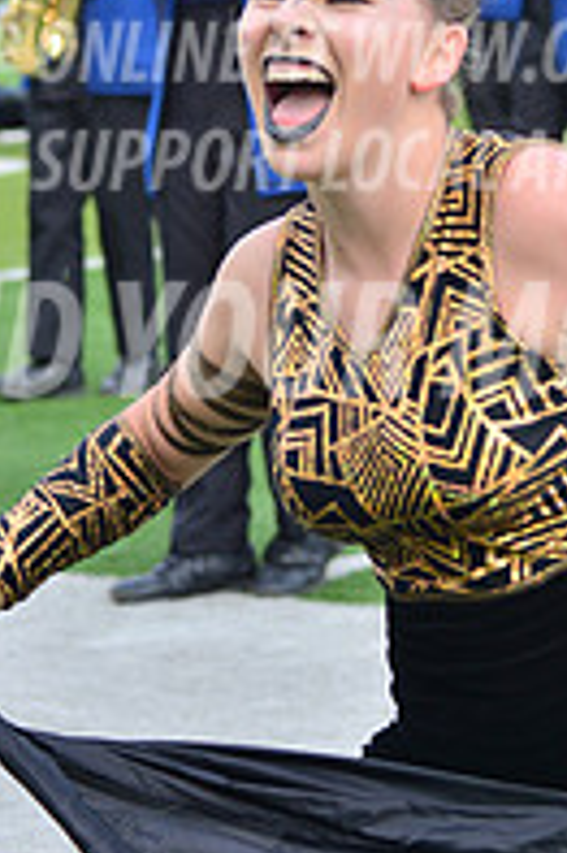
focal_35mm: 183
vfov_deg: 11.2
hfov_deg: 7.5
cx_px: 400
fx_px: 4331
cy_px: 43
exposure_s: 1/640
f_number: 5.6
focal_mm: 80
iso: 200
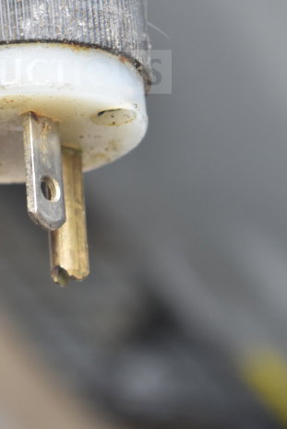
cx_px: 67
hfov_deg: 8.5
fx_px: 1935
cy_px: 21
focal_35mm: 162
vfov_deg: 12.6
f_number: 5.6
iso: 640
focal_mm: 55
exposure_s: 1/100
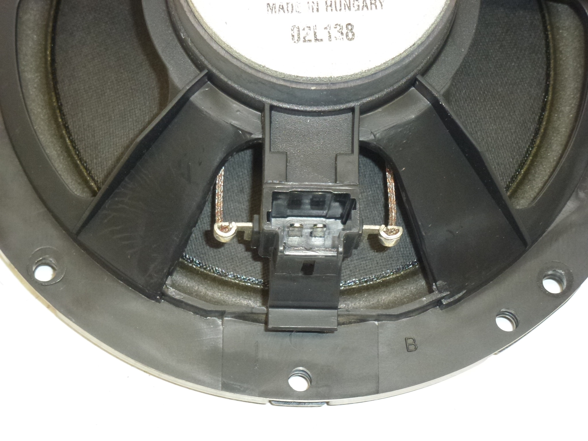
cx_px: 294
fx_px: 1919
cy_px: 220
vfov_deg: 13.1
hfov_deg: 17.4
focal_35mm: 113
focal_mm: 20.2
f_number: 5.1
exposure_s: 1/60
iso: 400
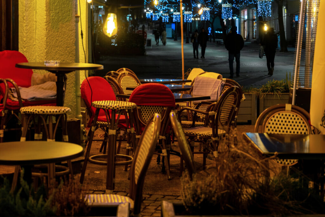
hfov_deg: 27.0
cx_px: 162
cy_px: 108
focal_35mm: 75
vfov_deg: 18.2
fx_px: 677
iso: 160
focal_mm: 50
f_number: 3.5
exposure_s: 1/20
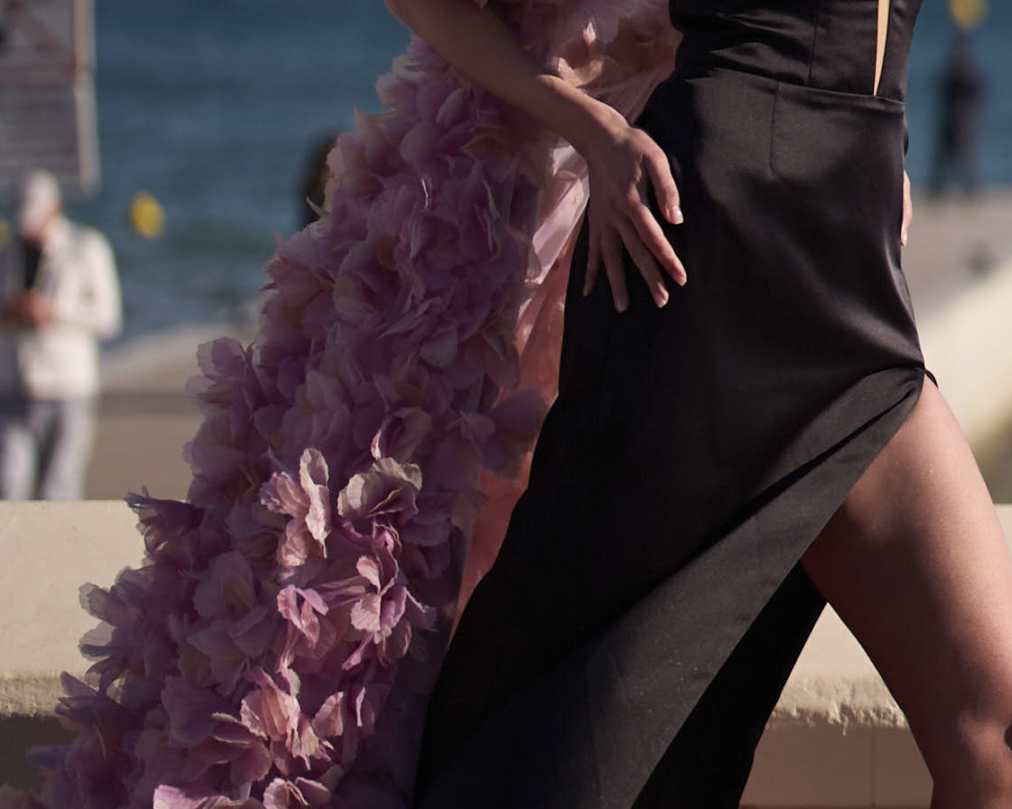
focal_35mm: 242
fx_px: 7248
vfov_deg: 6.4
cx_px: 2125
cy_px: 228
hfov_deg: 7.6
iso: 125
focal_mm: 50
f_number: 1.2
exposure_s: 1/16000
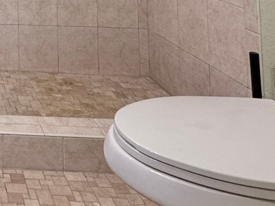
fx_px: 405
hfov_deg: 29.5
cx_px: -90
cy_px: -118
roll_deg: -0.3
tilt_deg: +3.3
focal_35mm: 51
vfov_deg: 22.4
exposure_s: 1/120
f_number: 2.2
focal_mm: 2.22
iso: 200
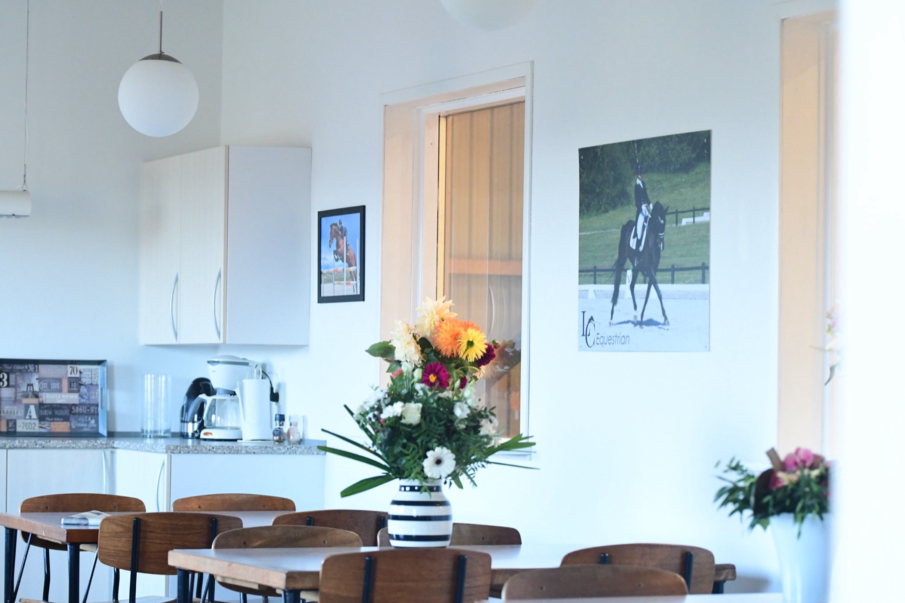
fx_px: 2639
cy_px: 302
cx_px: 452
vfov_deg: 13.0
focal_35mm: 105
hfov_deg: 19.5
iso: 3200
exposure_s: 1/200
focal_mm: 70
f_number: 3.2
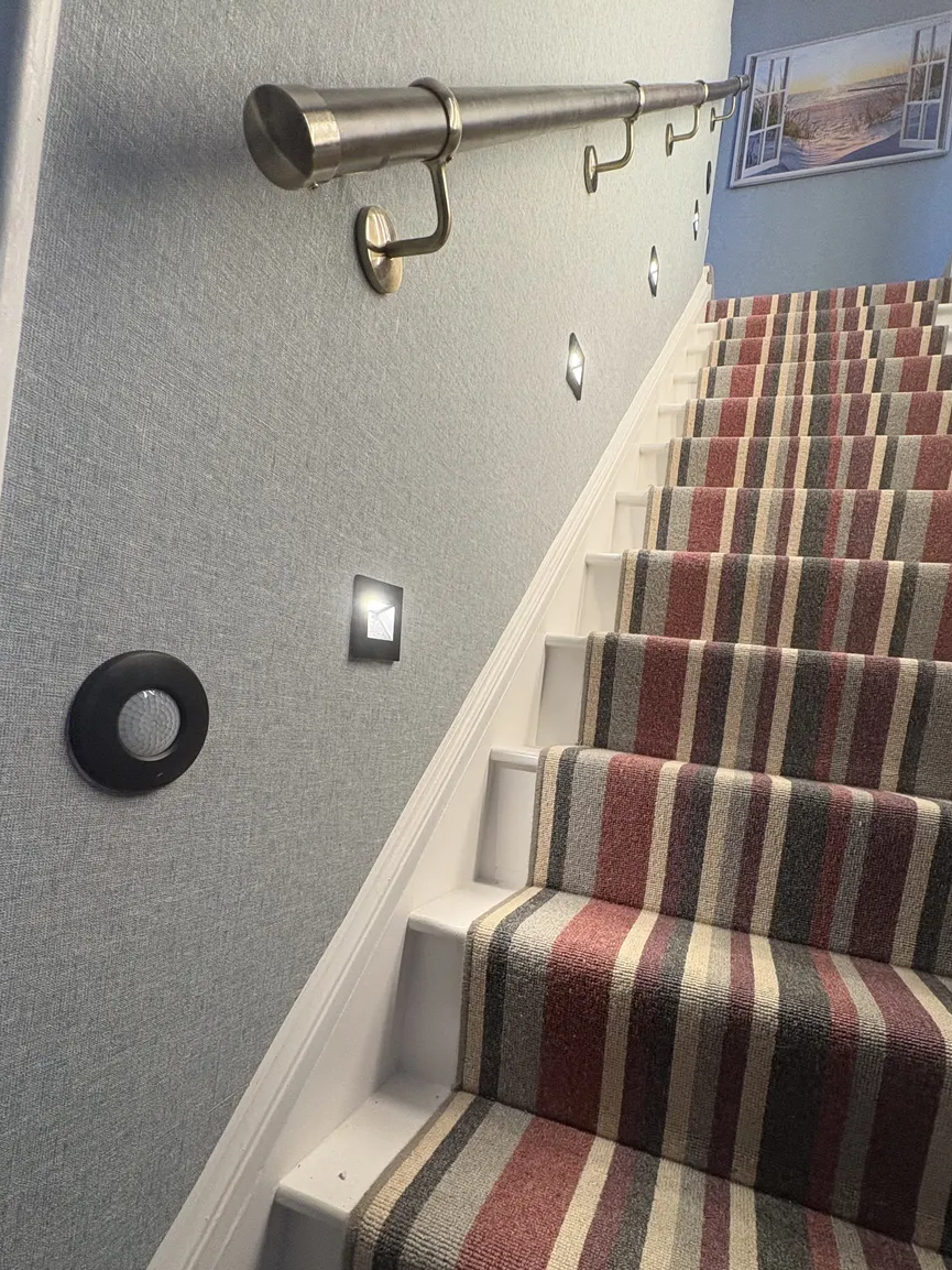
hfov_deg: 74.4
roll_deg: -7.0
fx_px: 623
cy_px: 728
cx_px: 539
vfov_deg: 90.4
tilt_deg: -0.3
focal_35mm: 17
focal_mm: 2.22
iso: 200
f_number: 2.2
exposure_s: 1/50
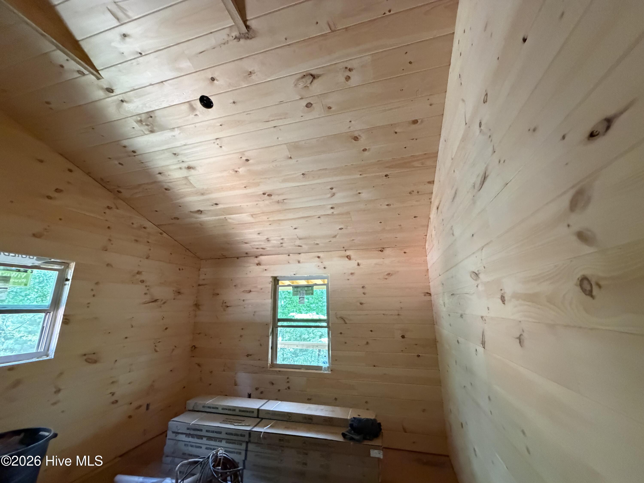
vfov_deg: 85.7
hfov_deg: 102.1
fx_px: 260
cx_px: 322
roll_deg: -0.1
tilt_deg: +14.0
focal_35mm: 14
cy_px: 242
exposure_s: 1/60
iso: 640
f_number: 2.2
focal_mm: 2.22
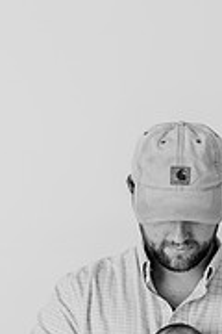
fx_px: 1156
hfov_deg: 10.9
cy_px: 171
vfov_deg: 16.4
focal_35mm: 125
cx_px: 181
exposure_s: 1/160
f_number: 2.5
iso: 100
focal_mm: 50
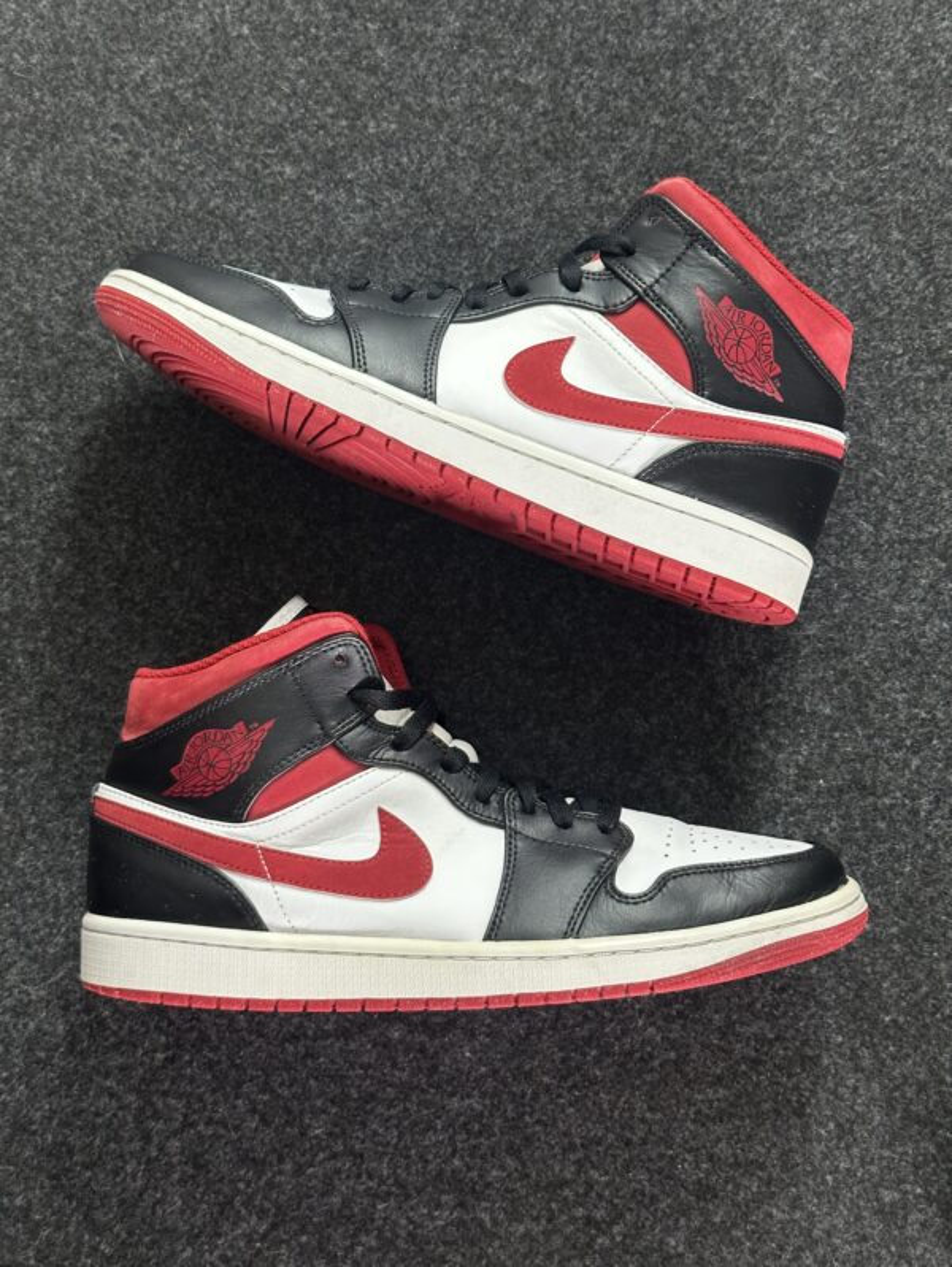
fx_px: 1759
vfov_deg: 39.6
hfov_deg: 30.3
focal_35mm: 48
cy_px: 634
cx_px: 476
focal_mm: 6.86
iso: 200
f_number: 1.78
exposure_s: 1/33
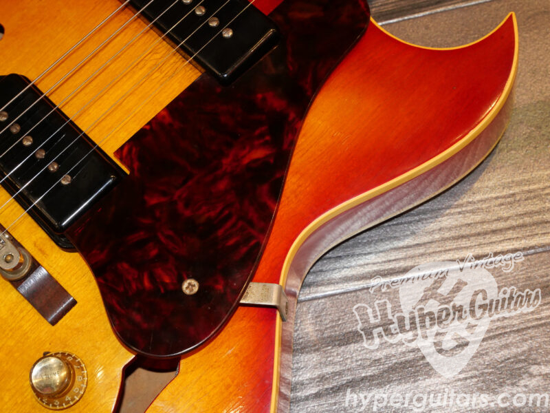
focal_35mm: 64
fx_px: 1017
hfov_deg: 30.3
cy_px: 206
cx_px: 275
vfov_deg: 22.9
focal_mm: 32
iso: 800
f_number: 5.6
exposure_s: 1/50
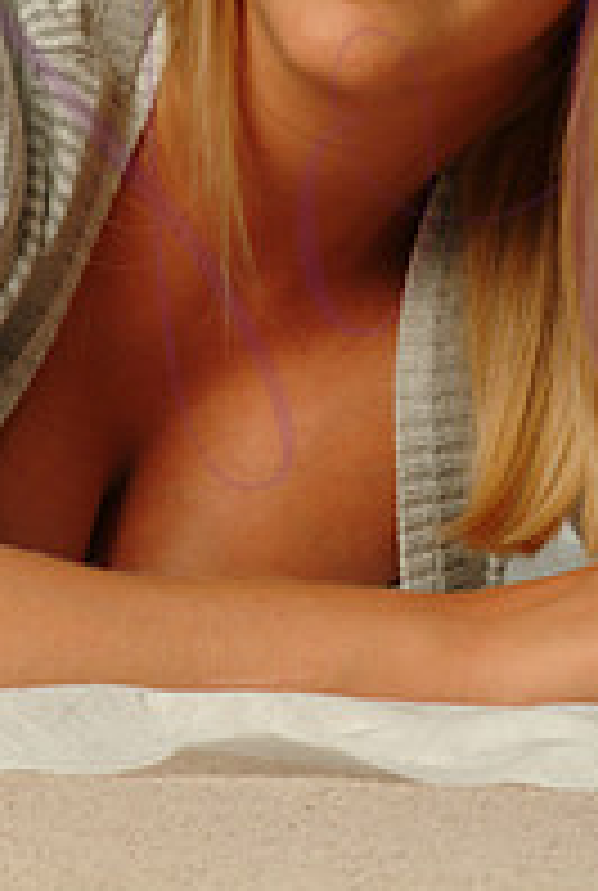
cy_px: -104
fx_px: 12222
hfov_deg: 2.8
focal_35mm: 493
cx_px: 479
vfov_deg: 4.2
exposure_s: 1/125
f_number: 13
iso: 400
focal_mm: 145
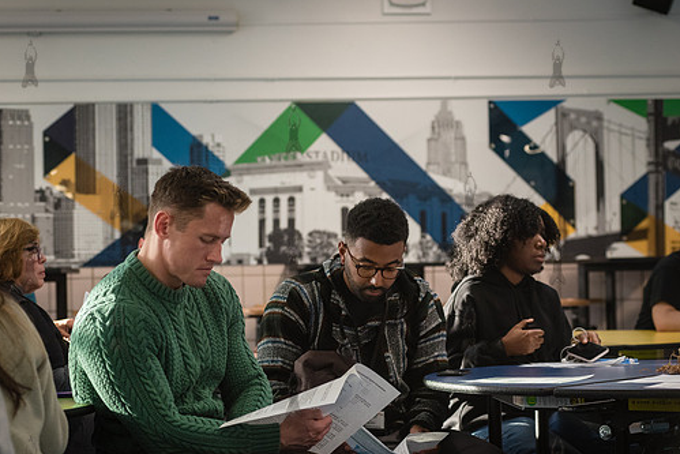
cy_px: 261
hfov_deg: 21.4
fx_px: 1795
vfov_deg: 14.4
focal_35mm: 95
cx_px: 293
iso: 2500
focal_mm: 80
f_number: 4.5
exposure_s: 1/200
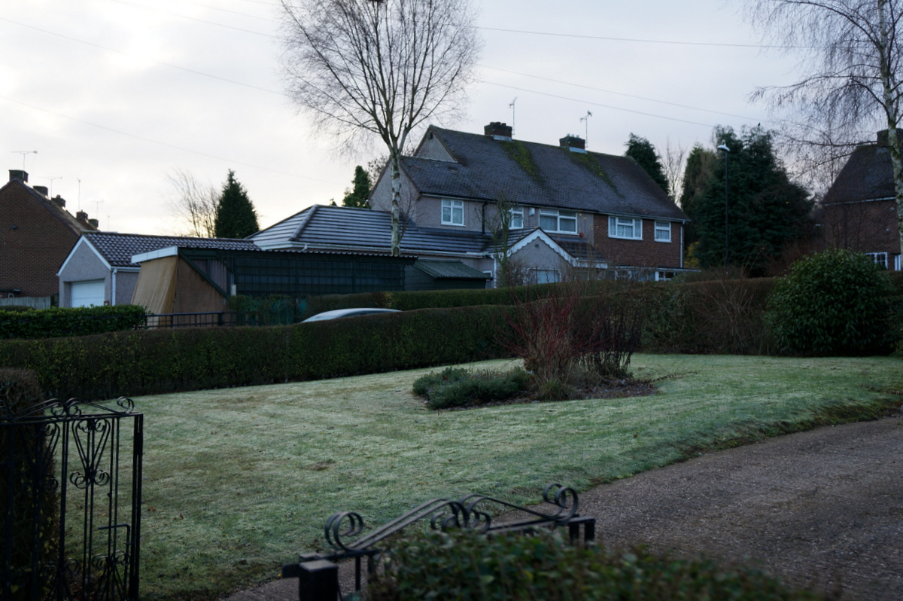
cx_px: 452
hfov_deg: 53.2
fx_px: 902
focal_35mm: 36
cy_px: 300
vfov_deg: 36.8
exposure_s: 1/160
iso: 200
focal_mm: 24
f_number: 4
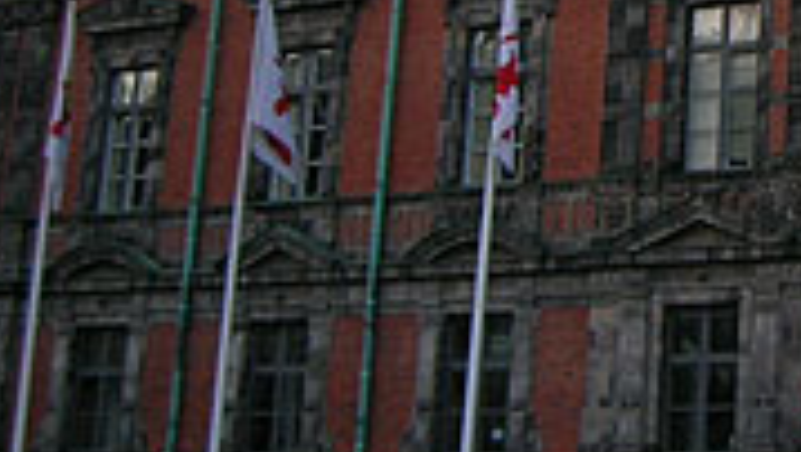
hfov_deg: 21.4
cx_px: 940
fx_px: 1977
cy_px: -90
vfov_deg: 12.7
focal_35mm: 93
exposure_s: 1/36
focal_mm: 5.7
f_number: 2.9
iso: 50
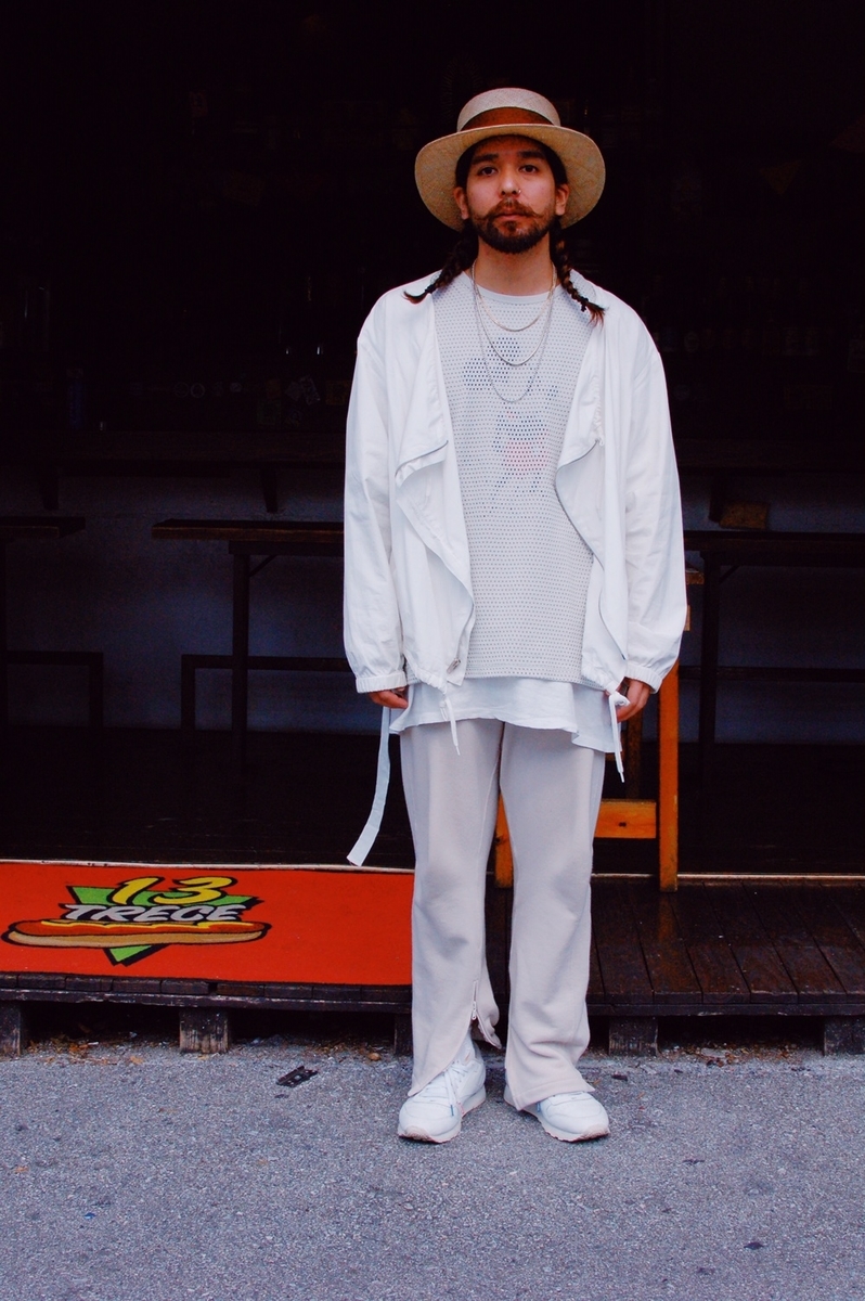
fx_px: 1895
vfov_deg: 37.9
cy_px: 650
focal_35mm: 52
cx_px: 432
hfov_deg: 25.7
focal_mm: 35
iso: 800
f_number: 13
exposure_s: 1/640
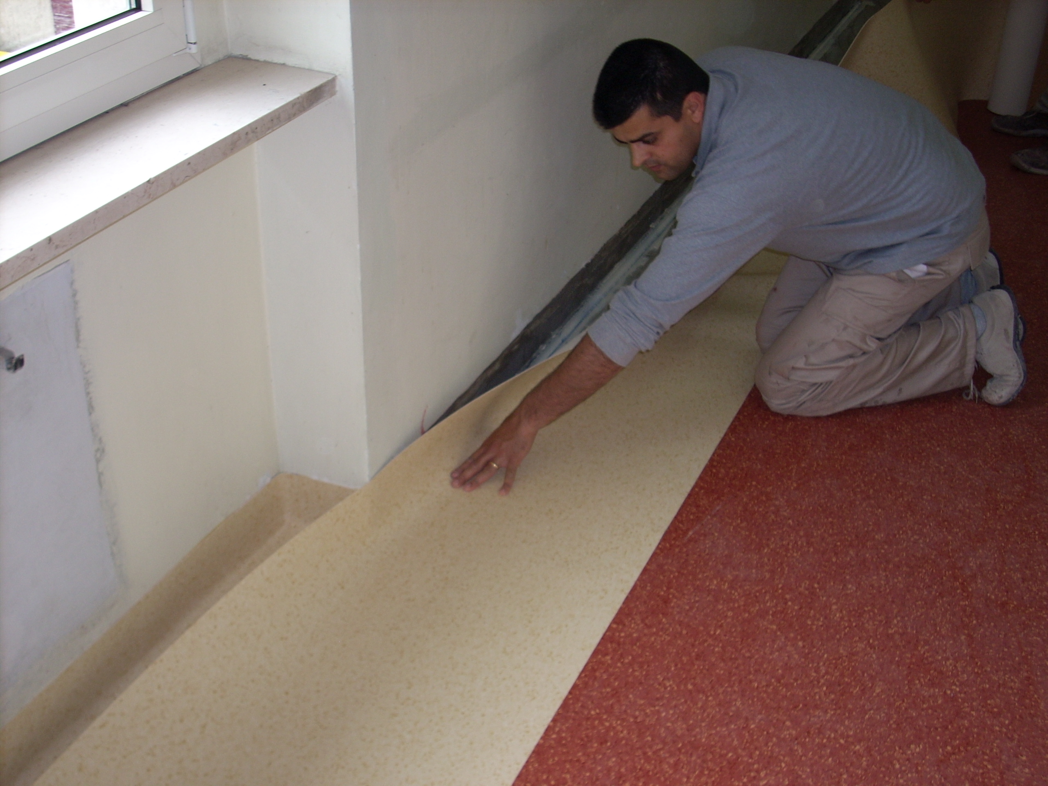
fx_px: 1393
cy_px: 393
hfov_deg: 41.2
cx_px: 524
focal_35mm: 46
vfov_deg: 31.5
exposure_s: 1/30
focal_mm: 7.6
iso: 64
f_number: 3.1
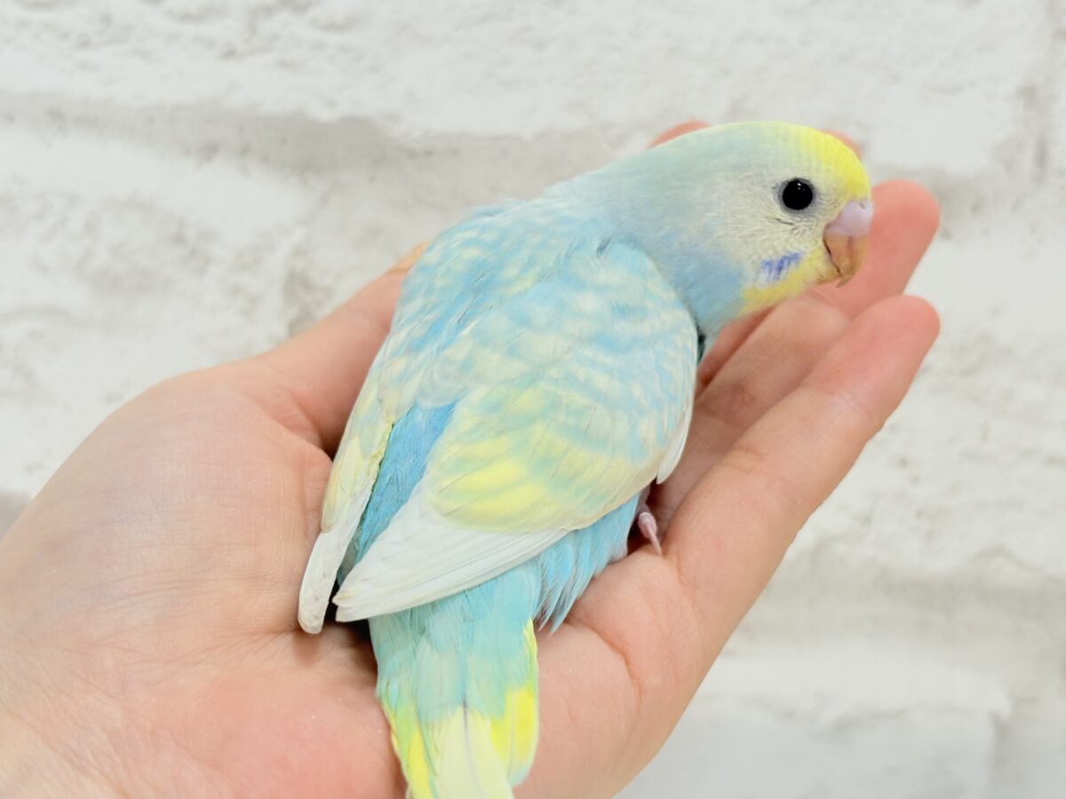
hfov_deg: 36.8
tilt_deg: -5.6
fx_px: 1601
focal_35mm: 52
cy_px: 400
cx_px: 533
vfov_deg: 28.0
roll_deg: -4.1
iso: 64
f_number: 1.6
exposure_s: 1/100
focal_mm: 5.96
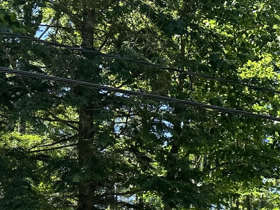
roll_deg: +0.5
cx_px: 463
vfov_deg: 16.4
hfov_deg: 18.9
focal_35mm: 86
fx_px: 696
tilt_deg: +4.8
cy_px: 261
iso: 80
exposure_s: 1/1613
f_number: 1.78
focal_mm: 6.86
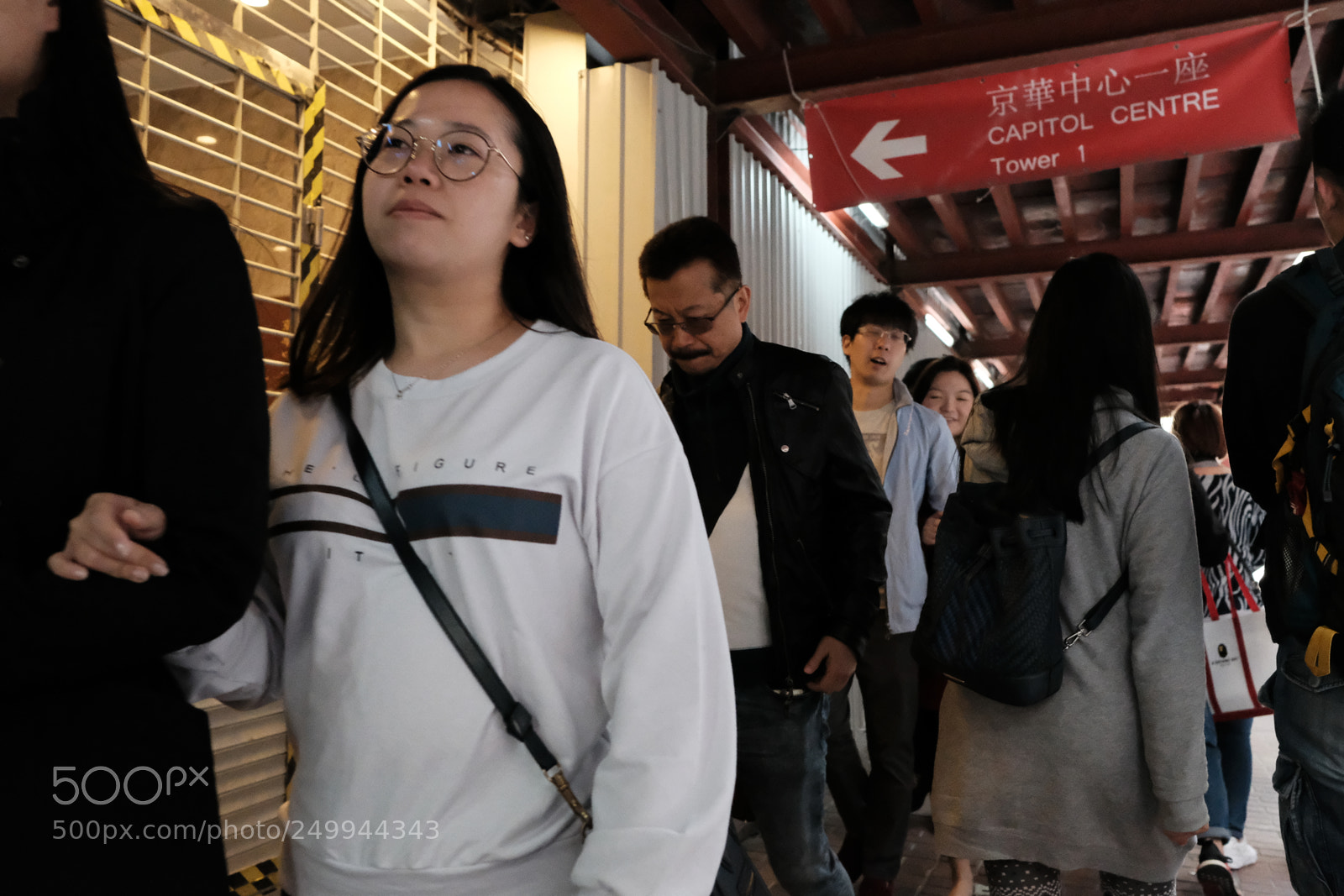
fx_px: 1307
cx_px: 672
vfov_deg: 37.9
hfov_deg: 54.4
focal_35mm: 35
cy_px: 448
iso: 12800
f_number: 4
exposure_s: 1/500
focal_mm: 23
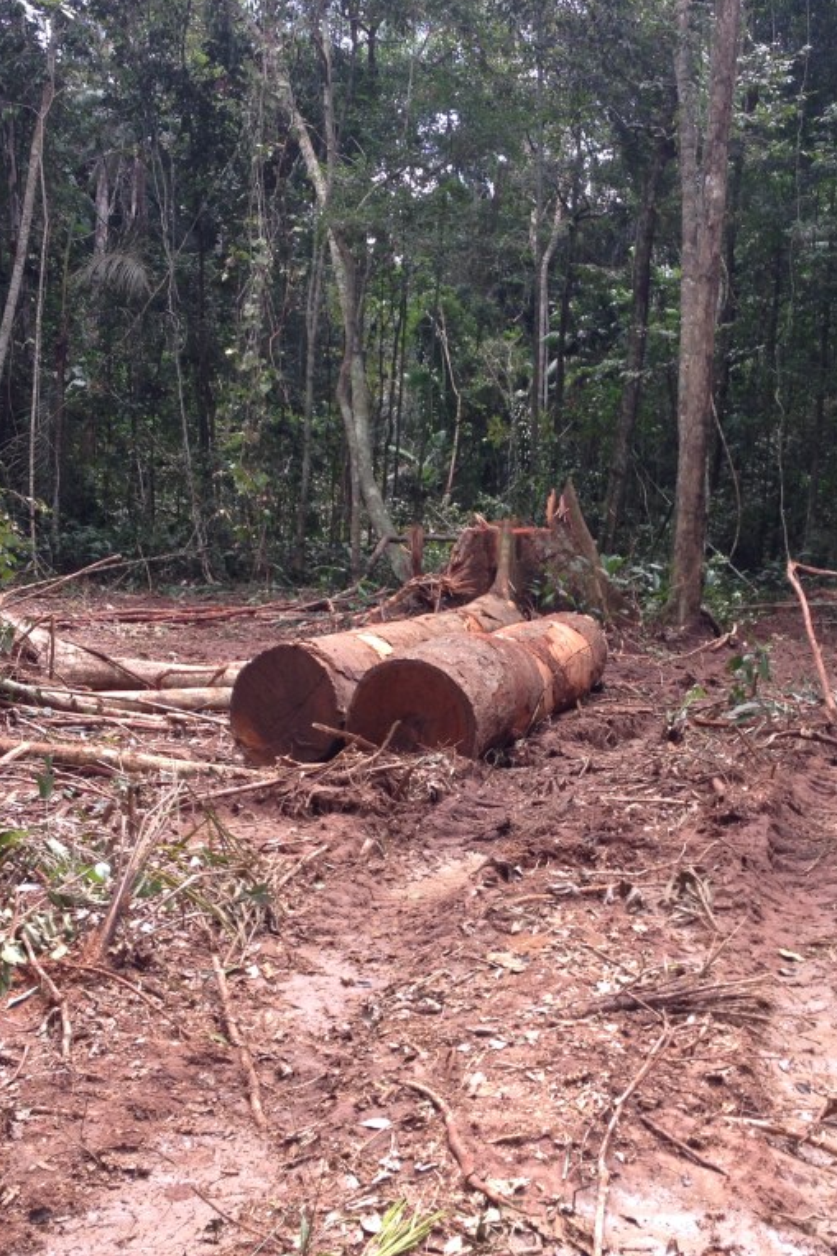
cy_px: 626
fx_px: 1605
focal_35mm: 46
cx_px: 477
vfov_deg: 42.8
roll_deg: +0.5
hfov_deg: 29.2
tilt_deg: -3.7
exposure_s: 1/253
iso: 50
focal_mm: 4.12
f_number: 2.4
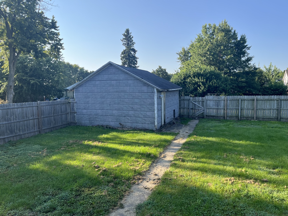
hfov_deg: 67.3
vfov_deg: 53.1
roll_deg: +1.9
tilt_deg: -6.2
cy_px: 108
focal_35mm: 26
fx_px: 216
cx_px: 144
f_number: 1.6
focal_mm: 5.1
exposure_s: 1/1458
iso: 50
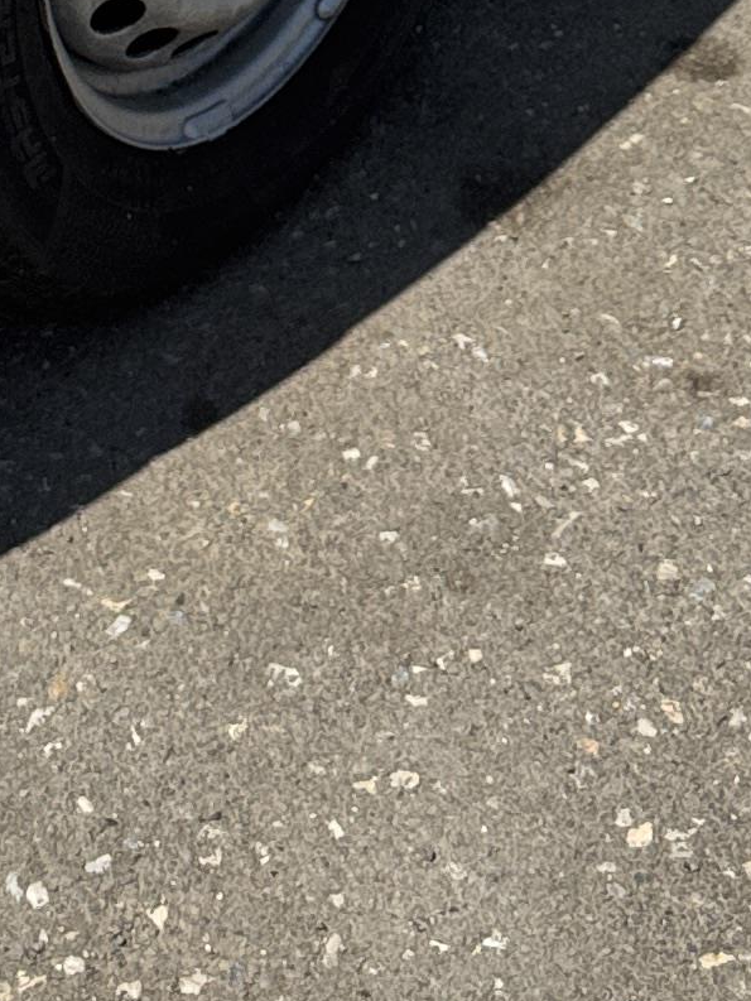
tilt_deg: -19.1
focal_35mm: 122
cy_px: -904
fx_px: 3528
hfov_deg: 12.1
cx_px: 87
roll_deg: +4.7
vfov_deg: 14.0
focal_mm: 6.76
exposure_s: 1/6410
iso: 80
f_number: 1.78
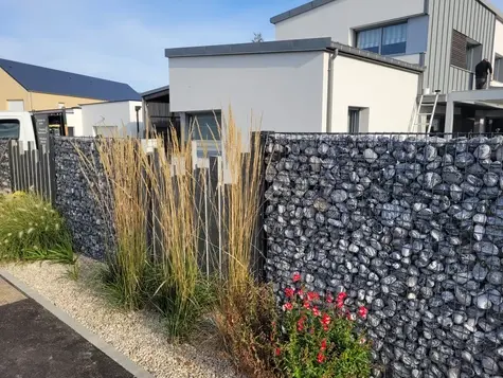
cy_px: 189
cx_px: 252
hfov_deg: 67.3
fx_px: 378
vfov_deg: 53.1
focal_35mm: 26
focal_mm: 5.4
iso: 40
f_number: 1.8
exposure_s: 1/1659
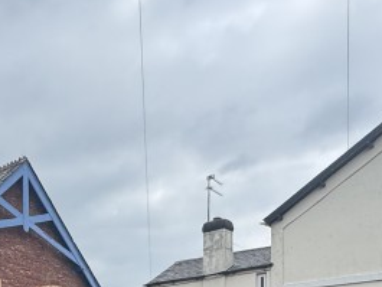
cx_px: 111
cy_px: 385
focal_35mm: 54
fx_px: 596
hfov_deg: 35.0
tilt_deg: +2.5
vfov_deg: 23.5
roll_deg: +0.7
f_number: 2.2
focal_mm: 2.22
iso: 50
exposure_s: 1/944
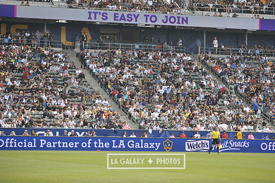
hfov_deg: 13.6
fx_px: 1153
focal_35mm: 151
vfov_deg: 9.1
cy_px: 78
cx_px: 146
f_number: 3.5
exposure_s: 1/2500
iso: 320
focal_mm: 130
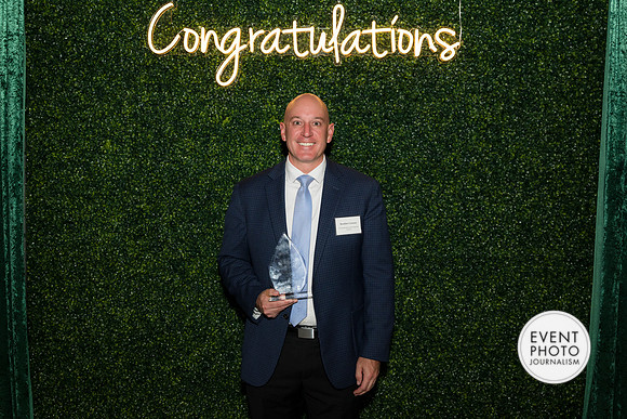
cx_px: 314
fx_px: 645
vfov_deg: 36.0
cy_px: 210
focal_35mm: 37
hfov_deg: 51.9
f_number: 5
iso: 640
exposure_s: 1/160
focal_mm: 37
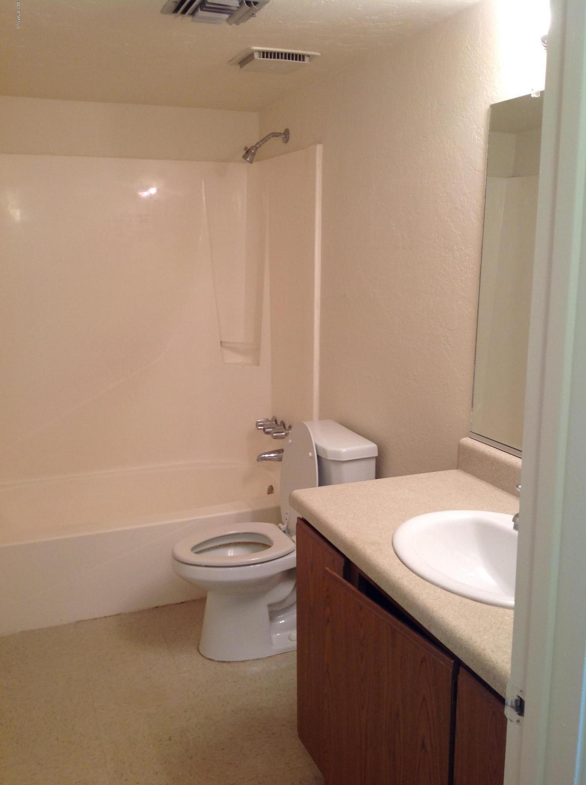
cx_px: 293
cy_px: 392
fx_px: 792
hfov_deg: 40.6
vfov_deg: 52.7
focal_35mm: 35
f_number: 2.4
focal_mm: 4.28
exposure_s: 1/17
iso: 50
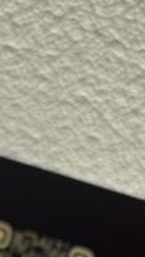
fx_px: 1522
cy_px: 387
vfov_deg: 9.4
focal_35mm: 223
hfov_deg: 5.4
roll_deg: -1.8
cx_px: -25
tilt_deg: -44.8
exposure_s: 1/100
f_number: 1.78
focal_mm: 6.76
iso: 125
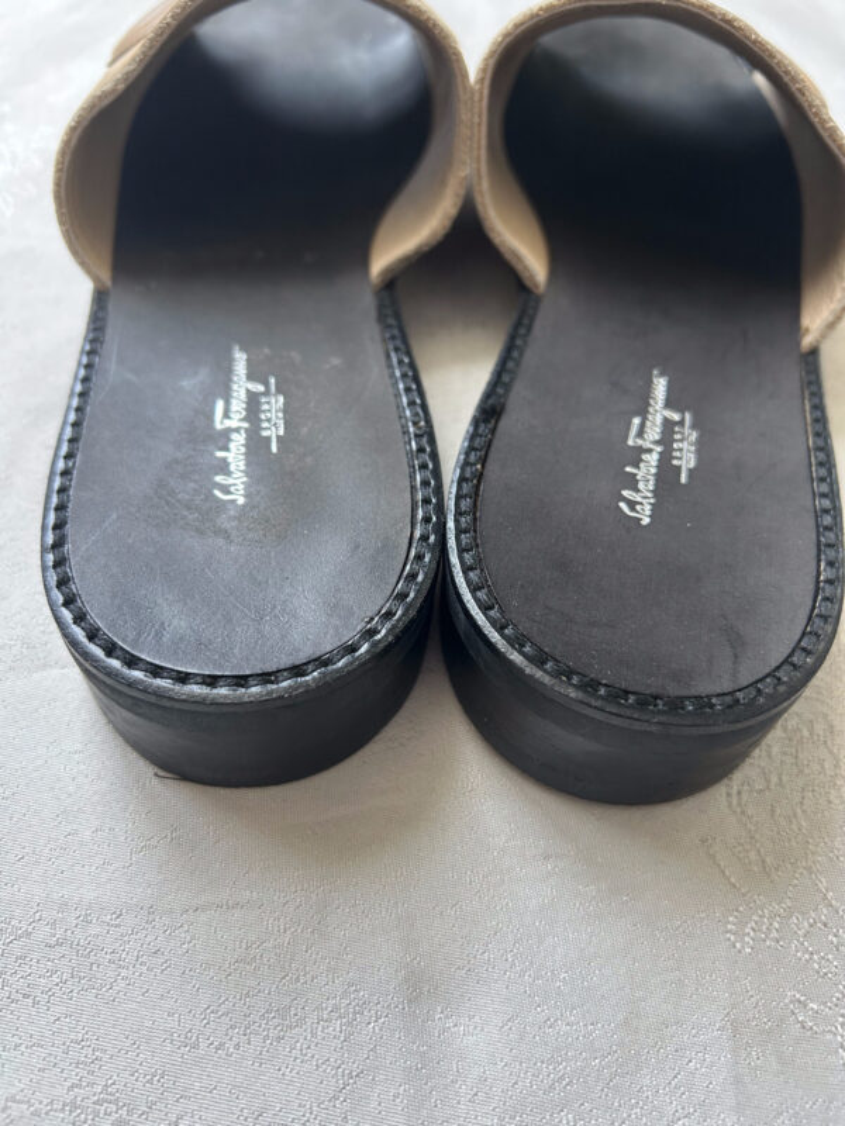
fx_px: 846
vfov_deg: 67.3
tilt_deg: -54.8
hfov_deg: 53.1
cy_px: 563
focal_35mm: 26
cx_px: 422
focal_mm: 5.7
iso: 125
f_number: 1.5
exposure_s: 1/121
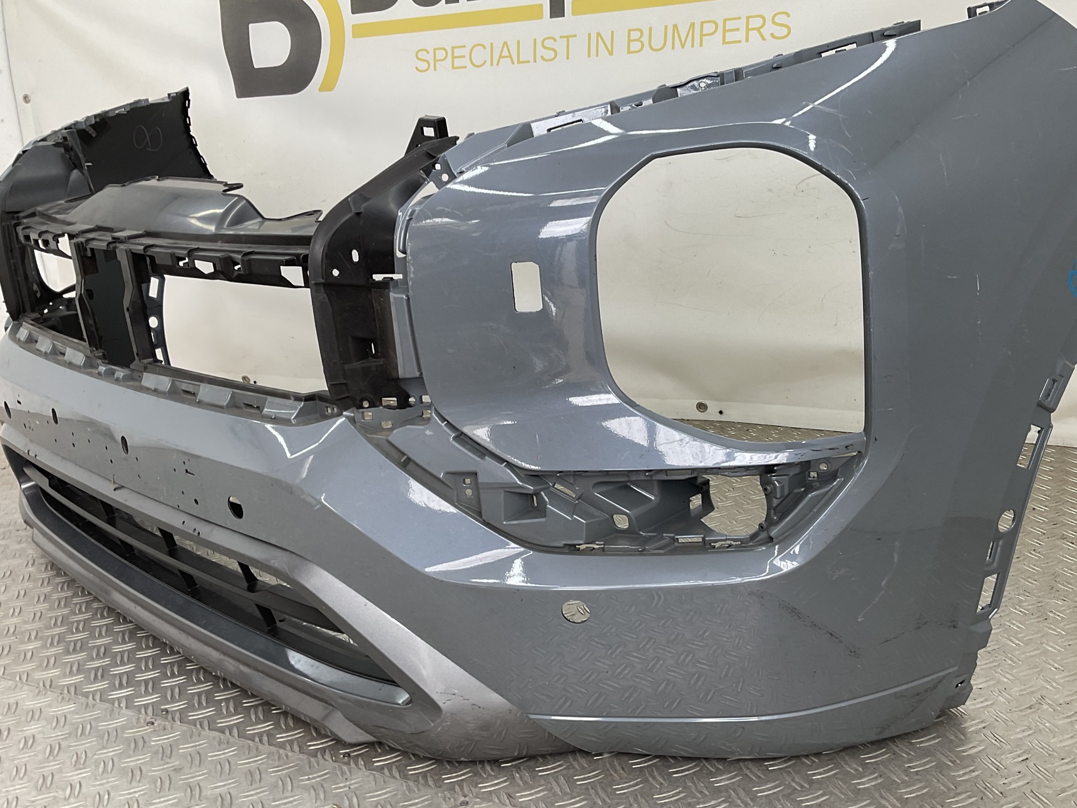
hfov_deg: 53.9
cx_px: 592
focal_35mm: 34
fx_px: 1058
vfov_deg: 41.8
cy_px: 423
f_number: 1.8
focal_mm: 3
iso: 20
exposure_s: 1/100
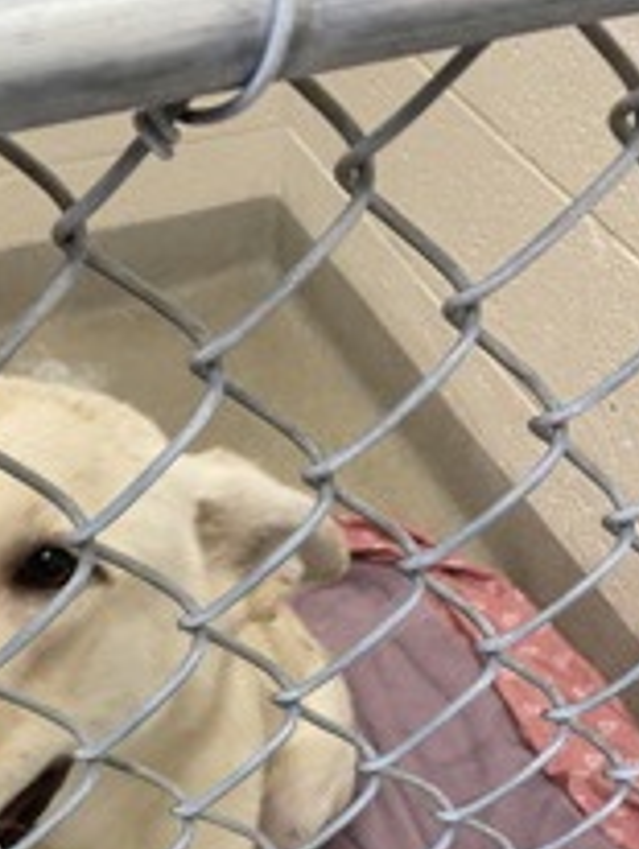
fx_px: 1302
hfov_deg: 26.2
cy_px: 828
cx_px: 2
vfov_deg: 33.4
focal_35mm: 53
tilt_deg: -51.3
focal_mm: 4.25
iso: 200
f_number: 1.8
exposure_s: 1/60
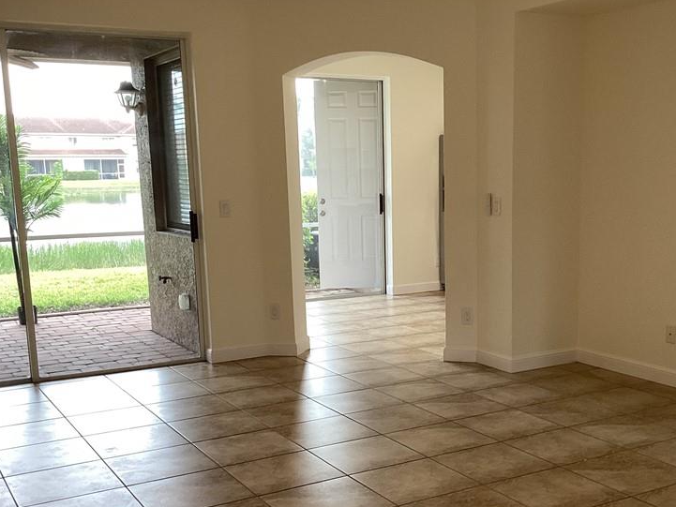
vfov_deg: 32.6
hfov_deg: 42.8
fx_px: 859
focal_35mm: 44
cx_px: 399
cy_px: 336
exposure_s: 1/120
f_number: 2.4
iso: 80
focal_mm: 3.3
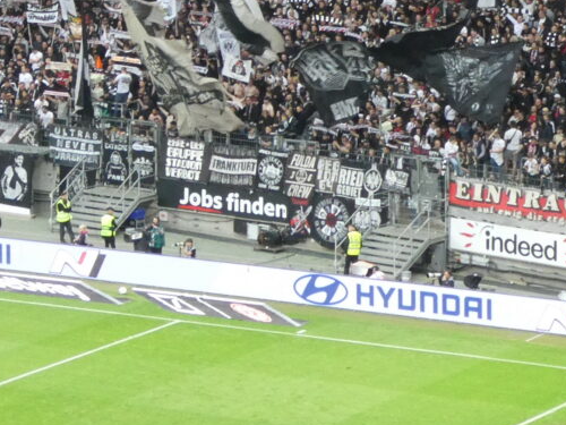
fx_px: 4137
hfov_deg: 7.7
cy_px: -168
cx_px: -163
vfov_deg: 5.8
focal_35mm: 253
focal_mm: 14.1
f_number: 4.7
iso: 400
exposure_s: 1/80
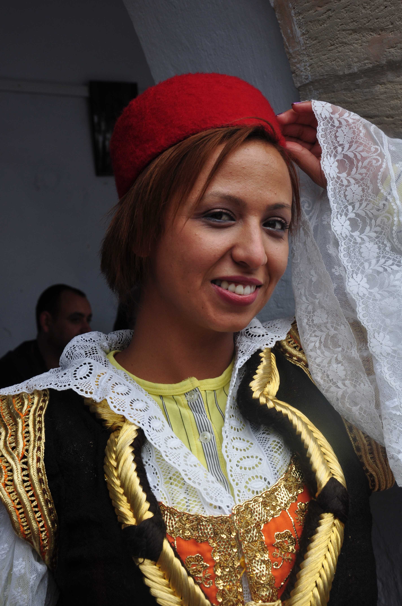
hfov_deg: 22.6
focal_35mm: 60
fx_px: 1008
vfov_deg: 33.4
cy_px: 303
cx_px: 201
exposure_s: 1/100
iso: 200
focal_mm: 40
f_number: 9
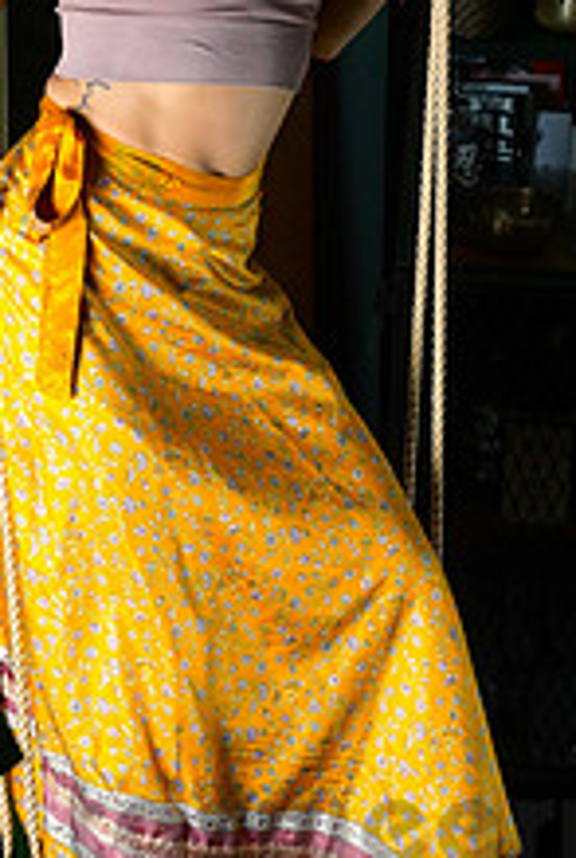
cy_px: 82
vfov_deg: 18.6
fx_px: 2580
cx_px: 214
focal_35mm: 108
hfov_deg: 12.7
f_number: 8
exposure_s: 1/125
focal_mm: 35
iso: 400
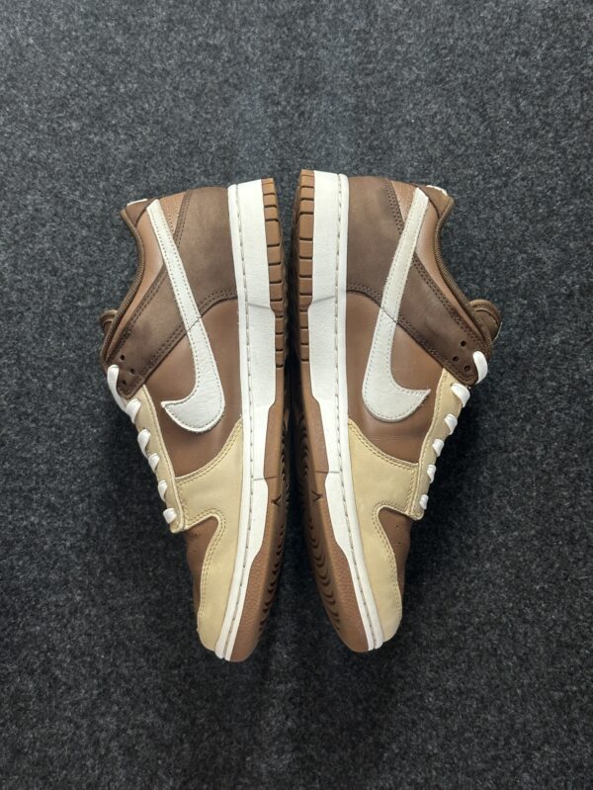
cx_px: 296
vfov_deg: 39.6
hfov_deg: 30.3
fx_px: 1095
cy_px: 395
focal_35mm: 48
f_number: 1.78
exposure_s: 1/33
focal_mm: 6.86
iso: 250
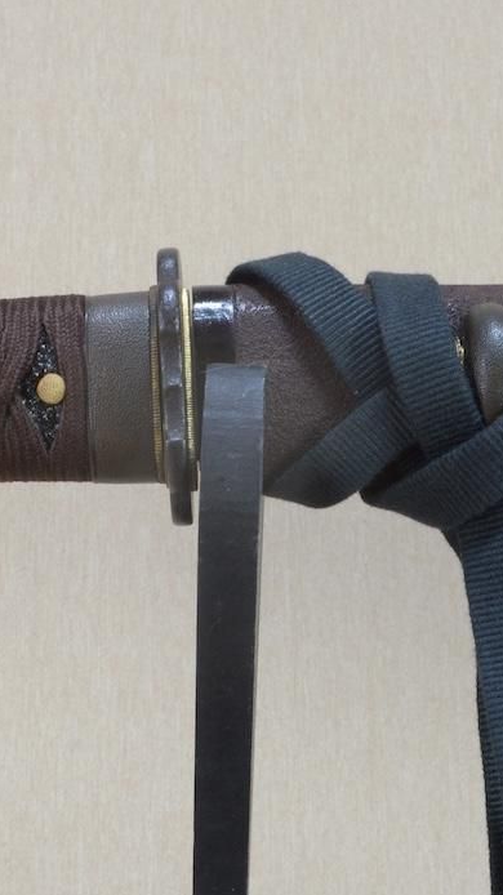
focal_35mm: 76
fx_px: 1803
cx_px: 217
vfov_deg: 27.8
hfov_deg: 15.9
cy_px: 390
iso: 400
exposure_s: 1/1.6
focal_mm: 24
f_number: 11
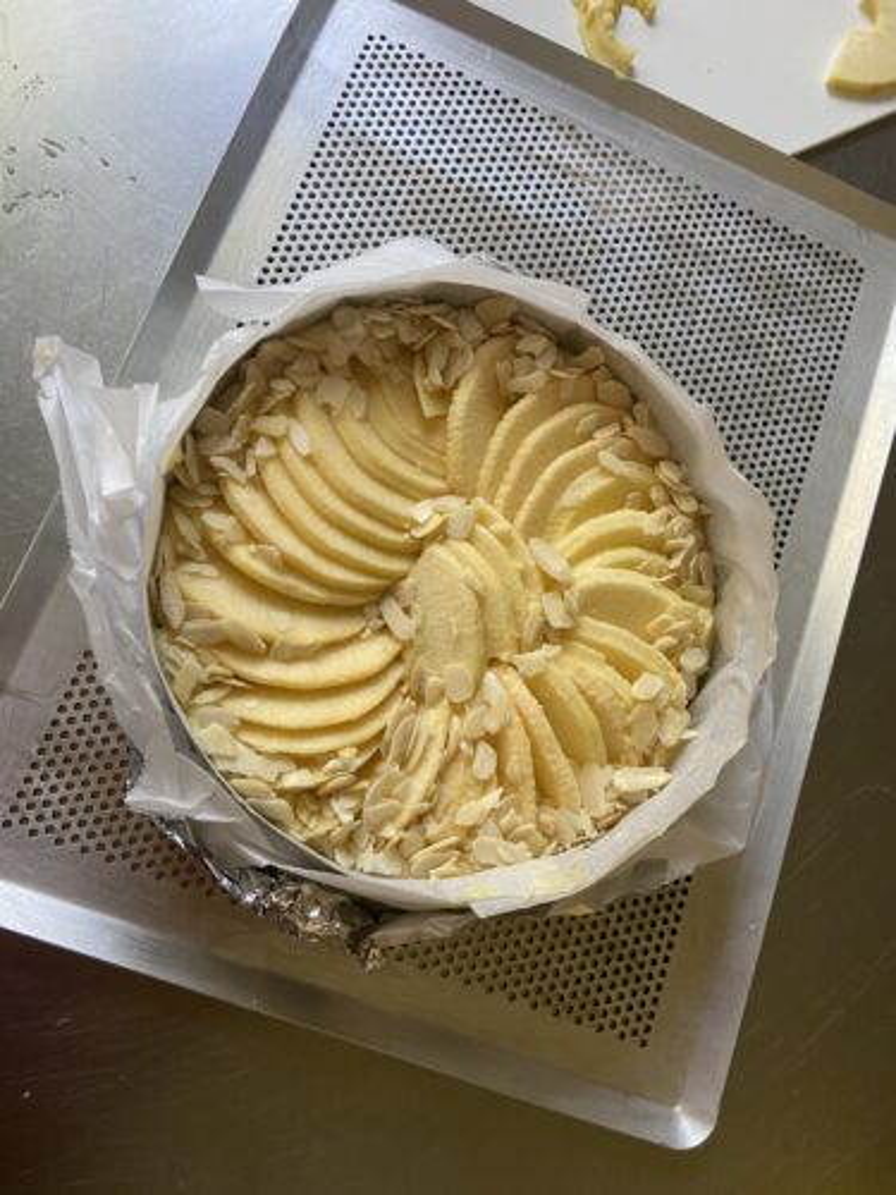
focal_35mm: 26
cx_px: 448
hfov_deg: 53.1
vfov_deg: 67.3
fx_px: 897
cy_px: 598
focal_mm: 4.25
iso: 125
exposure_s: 1/50
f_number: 1.8
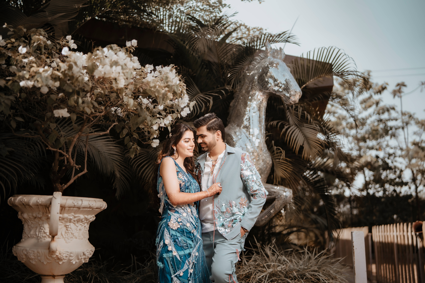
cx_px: 212
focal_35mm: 35
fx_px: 413
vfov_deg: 37.9
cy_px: 142
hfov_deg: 54.4
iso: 64
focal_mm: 35
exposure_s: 1/1250
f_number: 1.4
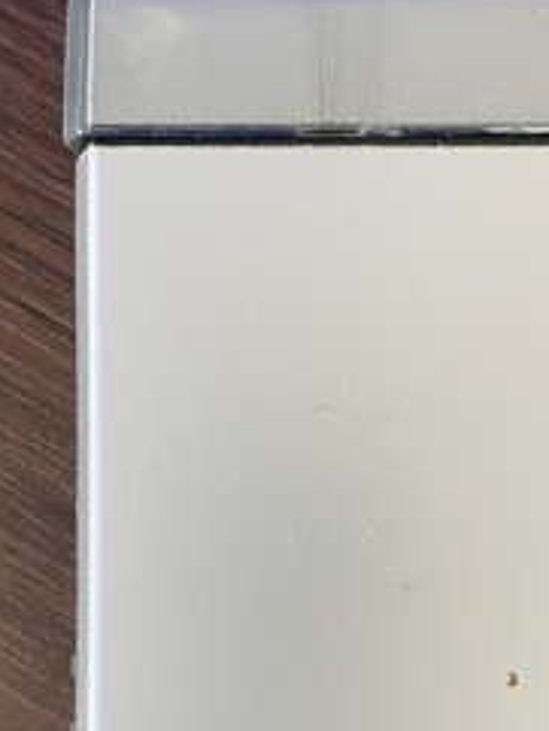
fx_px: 1141
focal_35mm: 54
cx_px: 347
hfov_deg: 27.0
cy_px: 500
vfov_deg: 35.1
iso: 400
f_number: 1.6
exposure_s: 1/60
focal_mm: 4.2
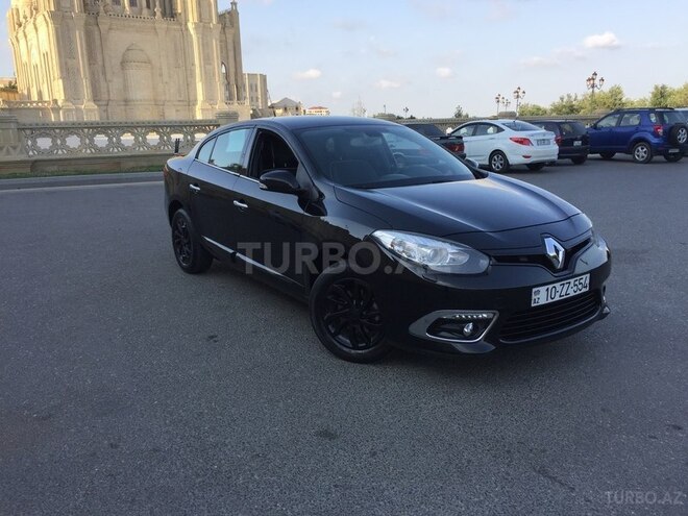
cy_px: 258
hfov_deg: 61.7
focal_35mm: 29
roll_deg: +0.8
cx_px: 344
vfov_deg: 48.2
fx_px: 576
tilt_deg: -11.7
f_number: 2.2
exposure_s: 1/807
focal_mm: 4.15
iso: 32
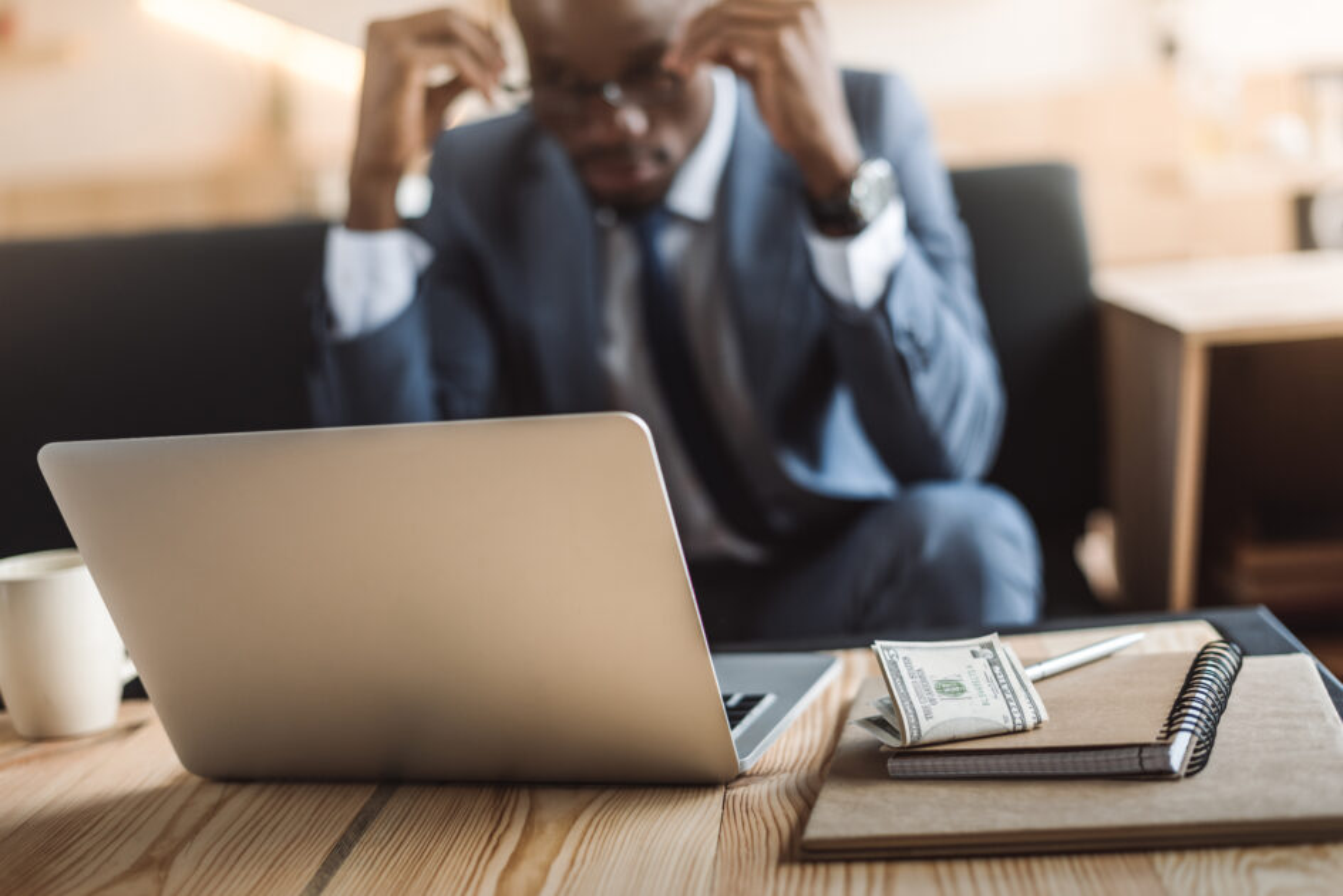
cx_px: 672
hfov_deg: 39.6
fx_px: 1866
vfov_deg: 27.0
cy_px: 448
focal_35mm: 50
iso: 500
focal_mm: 50
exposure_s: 1/640
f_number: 2.2
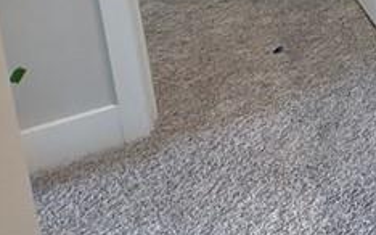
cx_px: 664
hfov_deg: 21.5
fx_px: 666
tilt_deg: -10.4
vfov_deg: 16.5
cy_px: -196
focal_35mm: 65
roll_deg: +1.0
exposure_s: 1/120
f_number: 2.2
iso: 250
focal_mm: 2.22
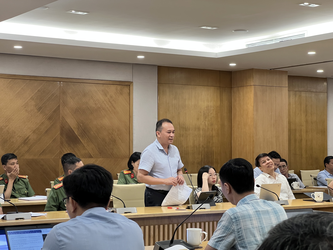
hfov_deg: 25.3
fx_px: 741
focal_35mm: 77
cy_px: 125
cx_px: 166
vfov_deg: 19.1
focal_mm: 9
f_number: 2.8
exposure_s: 1/50
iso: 320
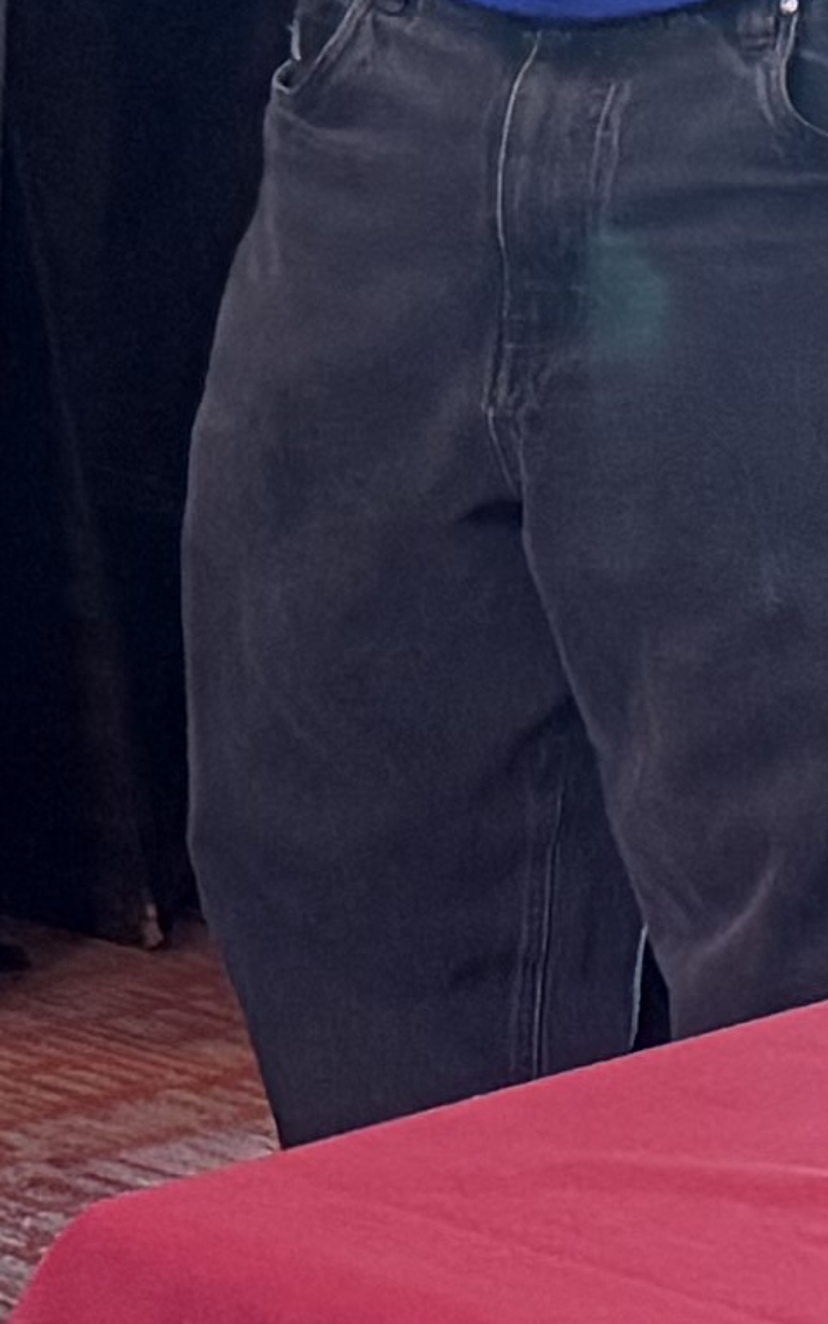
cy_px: -427
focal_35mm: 189
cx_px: 936
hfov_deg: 6.9
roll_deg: -4.2
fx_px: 6820
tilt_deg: -2.3
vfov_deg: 10.8
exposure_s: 1/40
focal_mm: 6.76
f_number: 1.78
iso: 640
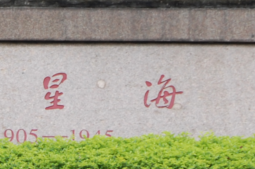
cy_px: -94
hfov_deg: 8.0
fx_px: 1819
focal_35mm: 257
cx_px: 43
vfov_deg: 5.3
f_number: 7.1
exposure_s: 1/200
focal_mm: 42
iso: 200
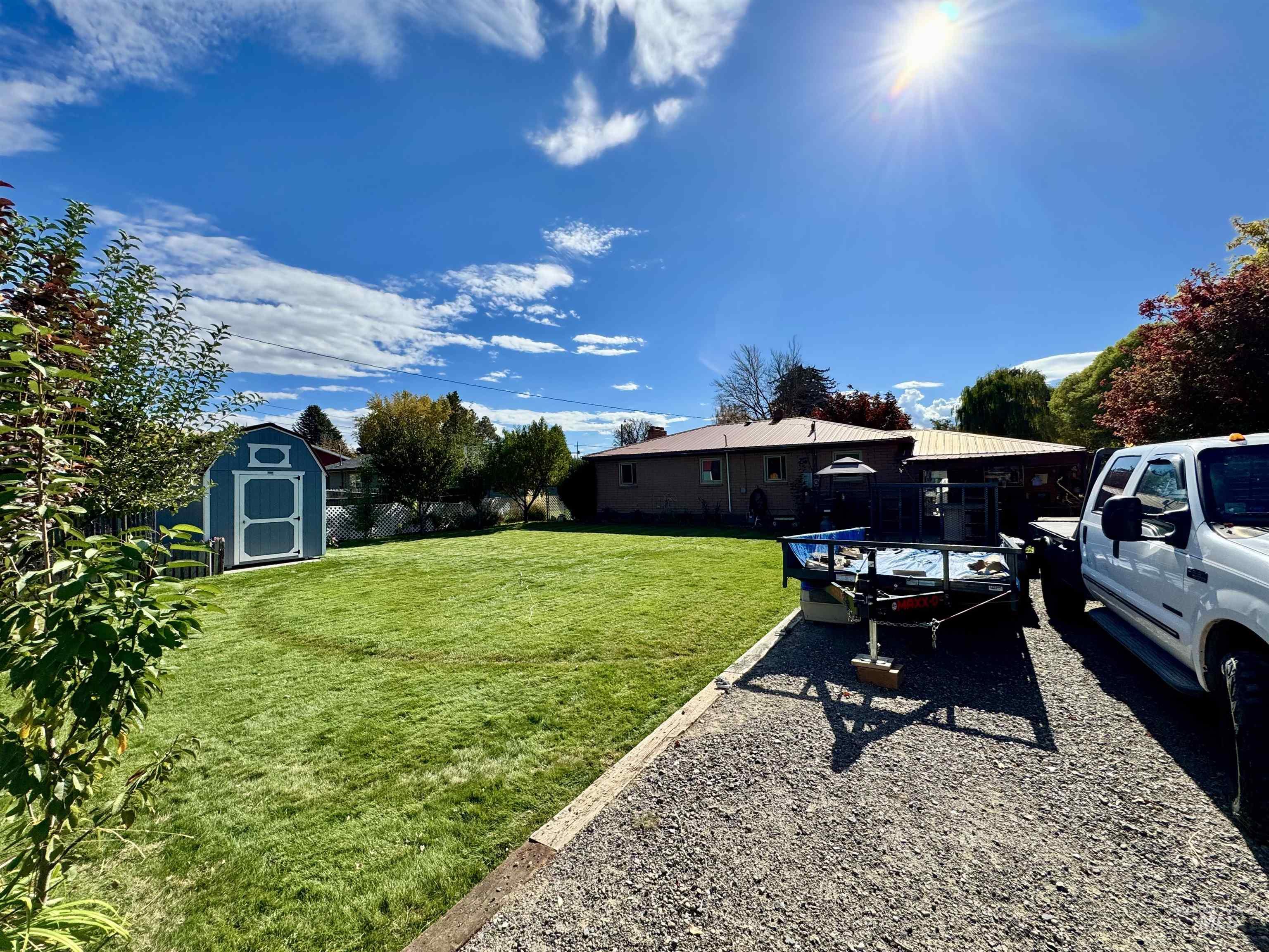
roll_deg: +1.3
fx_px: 513
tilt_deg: -0.4
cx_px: 634
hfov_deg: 102.1
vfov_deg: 85.7
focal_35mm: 14
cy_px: 476
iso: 50
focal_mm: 2.22
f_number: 2.2
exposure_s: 1/2874
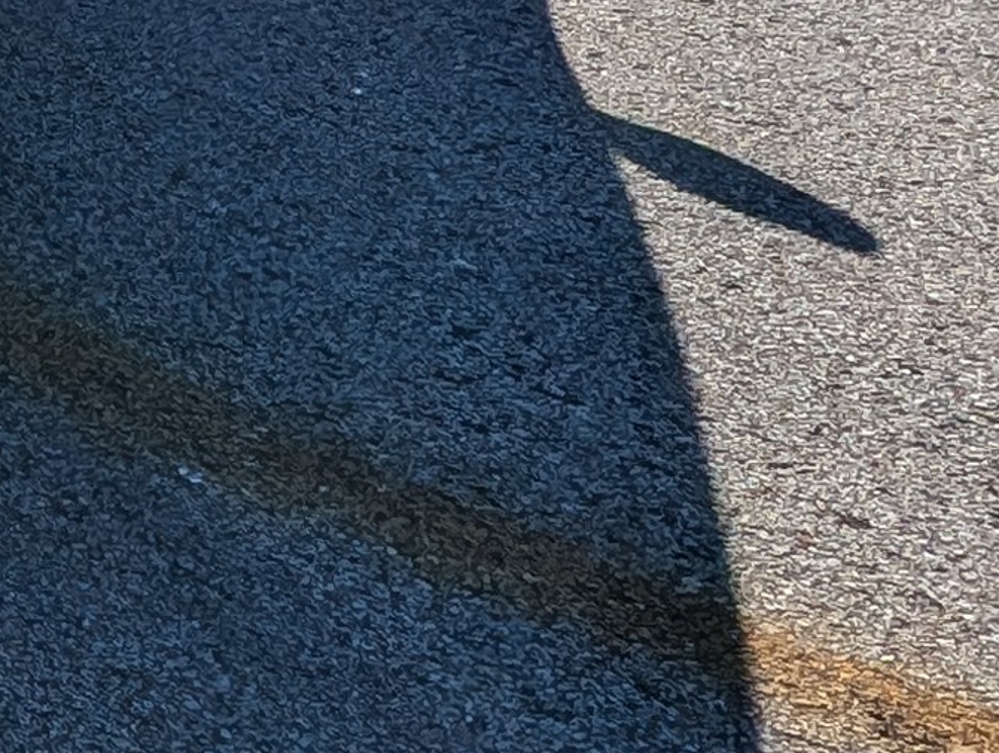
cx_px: -986
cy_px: -70
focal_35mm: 79
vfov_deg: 18.1
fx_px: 2284
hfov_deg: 17.6
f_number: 2.2
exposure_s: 1/3268
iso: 47
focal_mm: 1.95
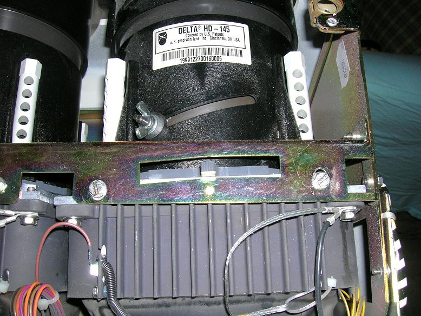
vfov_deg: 41.8
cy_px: 158
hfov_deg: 53.9
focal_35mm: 34
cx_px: 210
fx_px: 414
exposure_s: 1/60.1
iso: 50
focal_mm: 5.7
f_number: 4.9
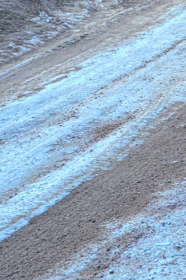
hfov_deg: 9.4
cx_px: 233
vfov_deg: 13.8
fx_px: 1113
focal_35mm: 143
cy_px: -83
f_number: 8
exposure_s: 1/60
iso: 500
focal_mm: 32
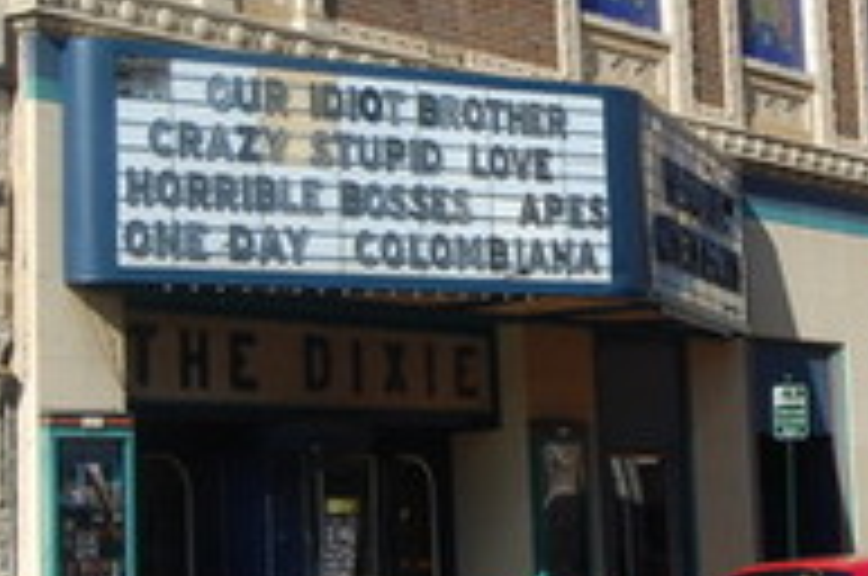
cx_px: 612
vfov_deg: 14.1
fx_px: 2311
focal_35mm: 96
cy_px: 146
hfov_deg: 21.2
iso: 200
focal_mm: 22
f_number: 9
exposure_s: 1/320
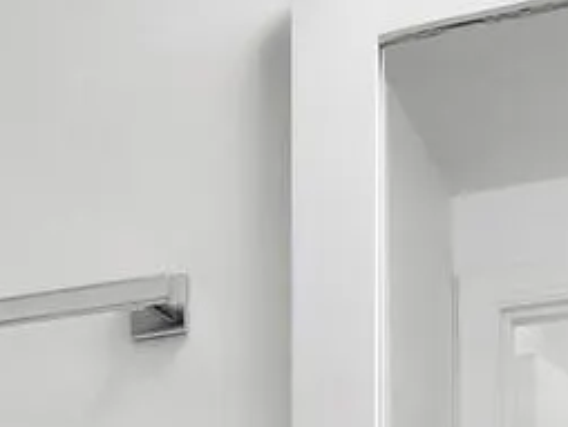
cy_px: 749
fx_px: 1445
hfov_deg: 20.7
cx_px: -116
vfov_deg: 14.8
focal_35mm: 88
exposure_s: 1/10
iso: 400
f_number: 7.1
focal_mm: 7
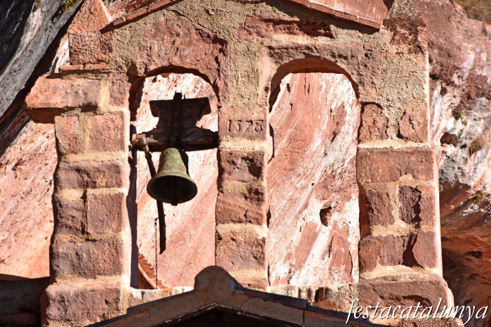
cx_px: 246
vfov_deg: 4.9
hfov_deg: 7.4
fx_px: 3783
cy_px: 164
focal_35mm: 278
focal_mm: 185
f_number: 9
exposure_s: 1/1250
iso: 800
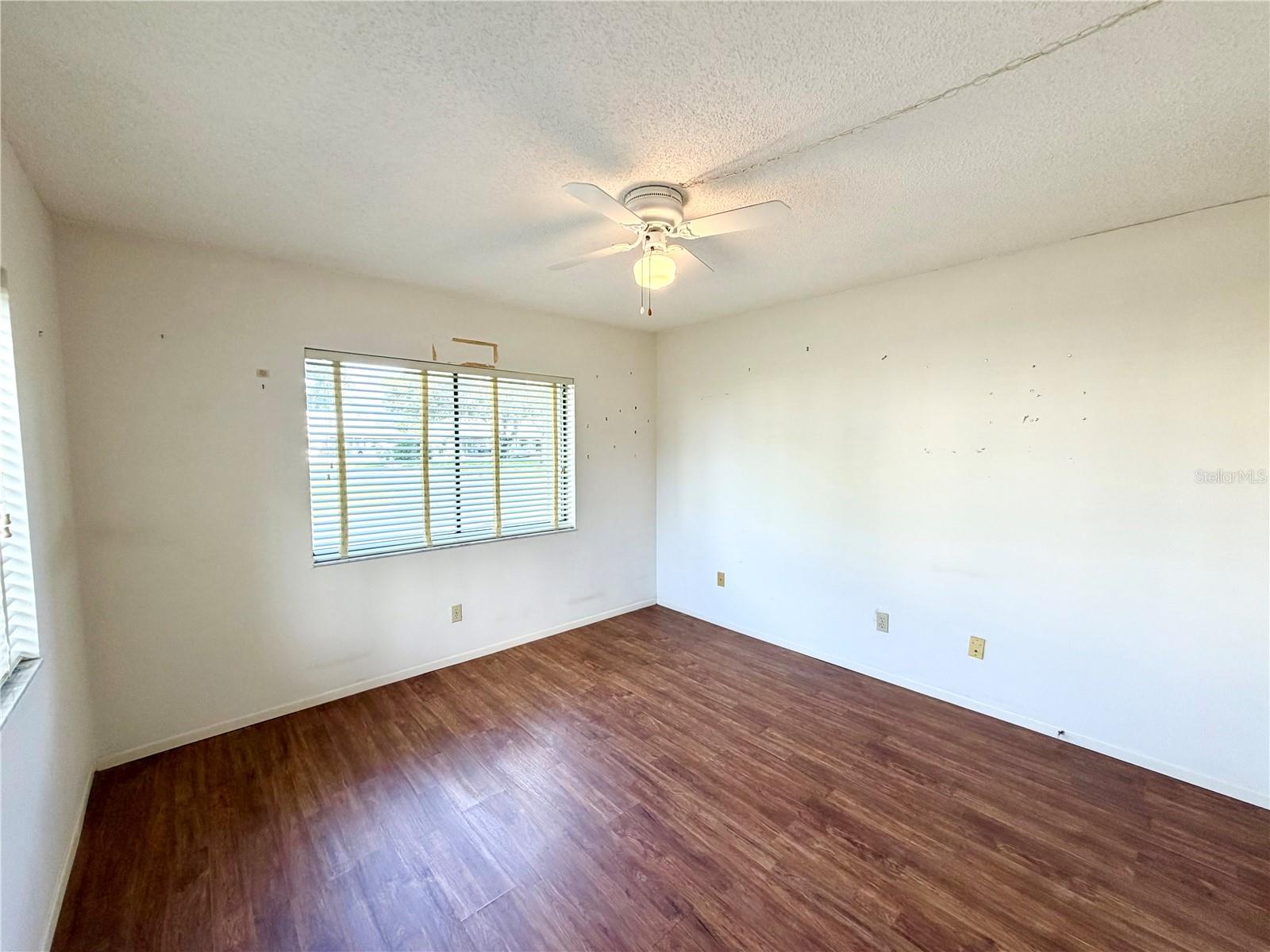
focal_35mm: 14
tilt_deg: -4.1
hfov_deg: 102.1
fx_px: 514
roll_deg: -0.1
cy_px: 476
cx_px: 635
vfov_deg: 85.7
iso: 125
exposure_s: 1/120
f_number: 2.2
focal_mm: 2.22
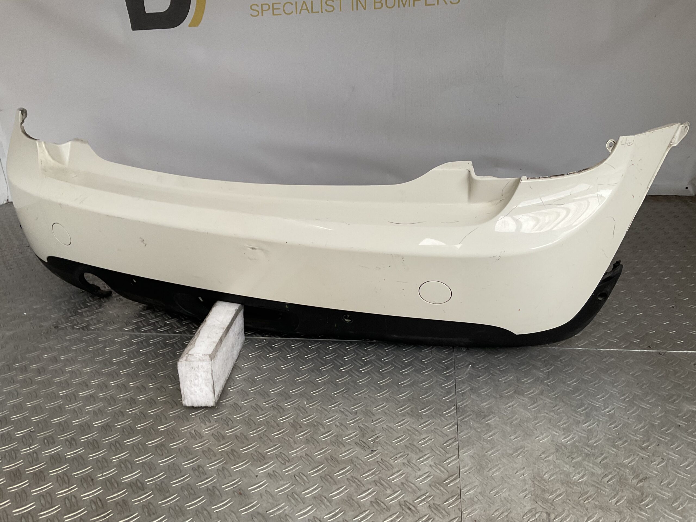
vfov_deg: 48.2
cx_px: 348
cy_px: 261
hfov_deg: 61.7
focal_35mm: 29
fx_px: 583
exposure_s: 1/120
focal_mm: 3
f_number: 1.8
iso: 64
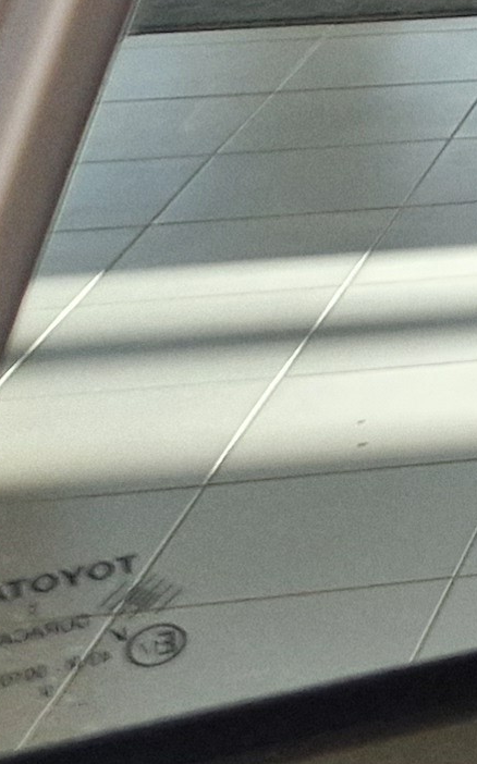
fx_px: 2895
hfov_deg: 6.9
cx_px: 1989
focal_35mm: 139
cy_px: -127
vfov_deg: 14.6
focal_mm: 5.4
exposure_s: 1/180
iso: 80
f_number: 1.8
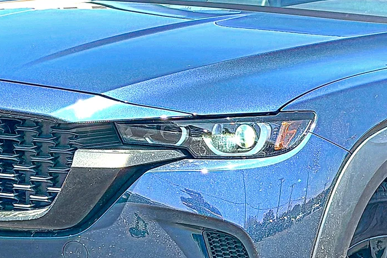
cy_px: 133
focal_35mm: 105
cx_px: 194
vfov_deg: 13.0
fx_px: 1129
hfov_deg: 19.5
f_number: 1.78
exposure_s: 1/1075
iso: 80
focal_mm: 6.86
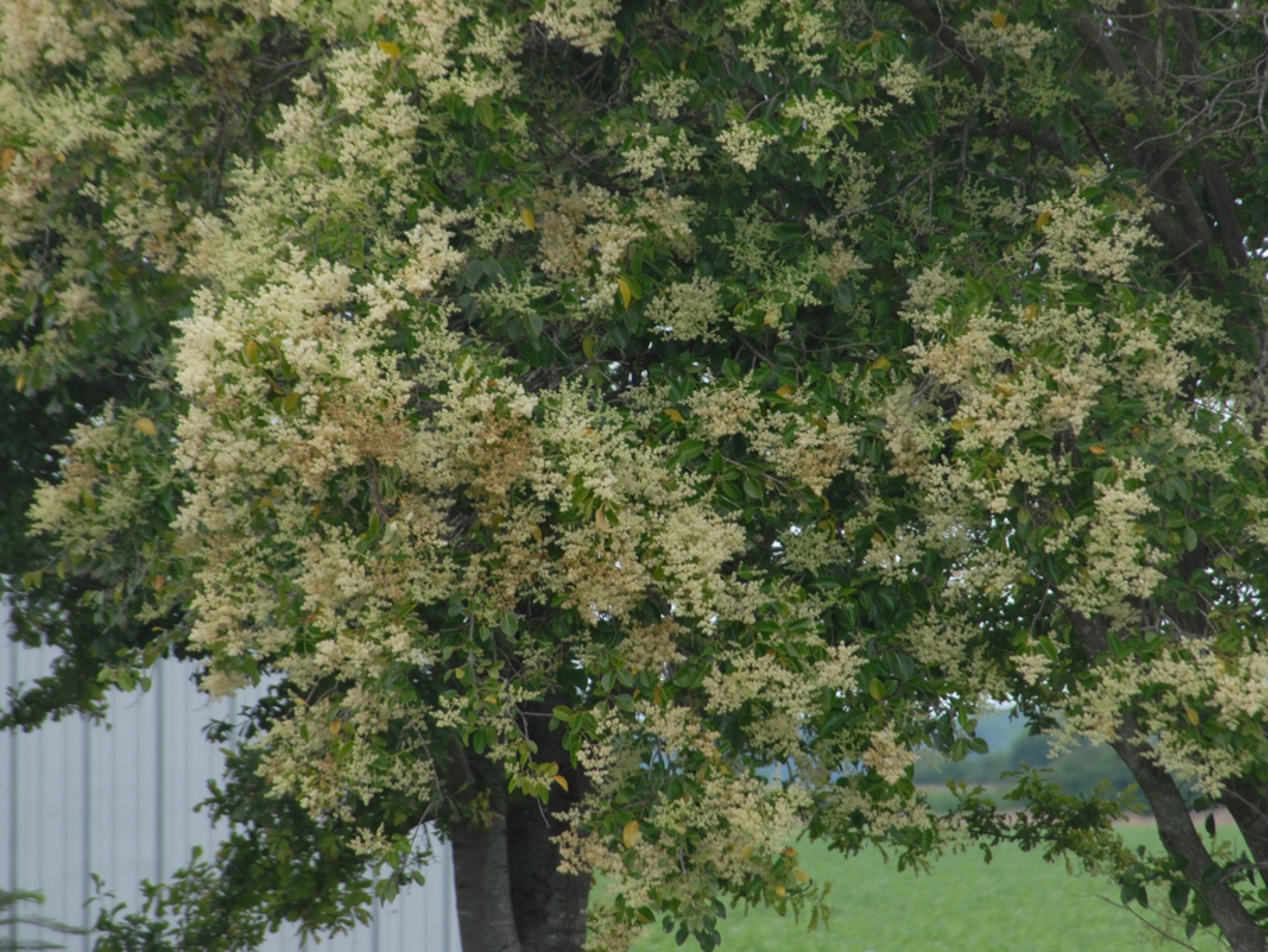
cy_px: 477
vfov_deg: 3.0
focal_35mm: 488
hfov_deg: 4.1
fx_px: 17878
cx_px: 682
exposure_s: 1/200
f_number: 8
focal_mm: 300
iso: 400
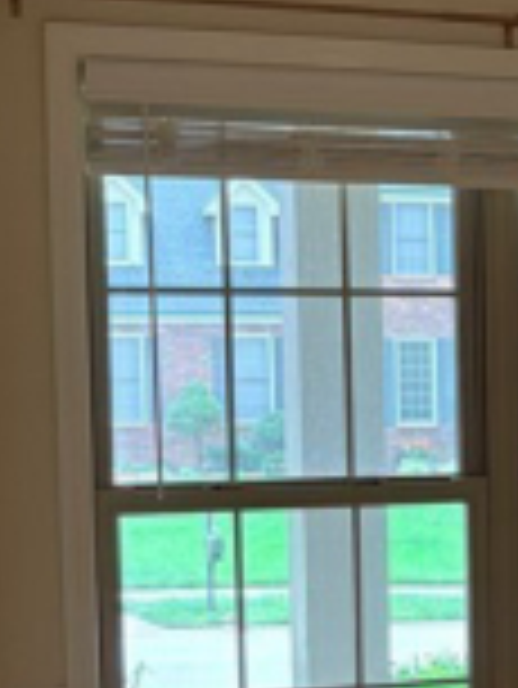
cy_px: 573
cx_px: 847
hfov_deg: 12.3
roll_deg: -0.9
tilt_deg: -6.9
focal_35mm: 113
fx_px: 2251
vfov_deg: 17.2
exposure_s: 1/233
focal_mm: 5.96
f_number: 1.6
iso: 100
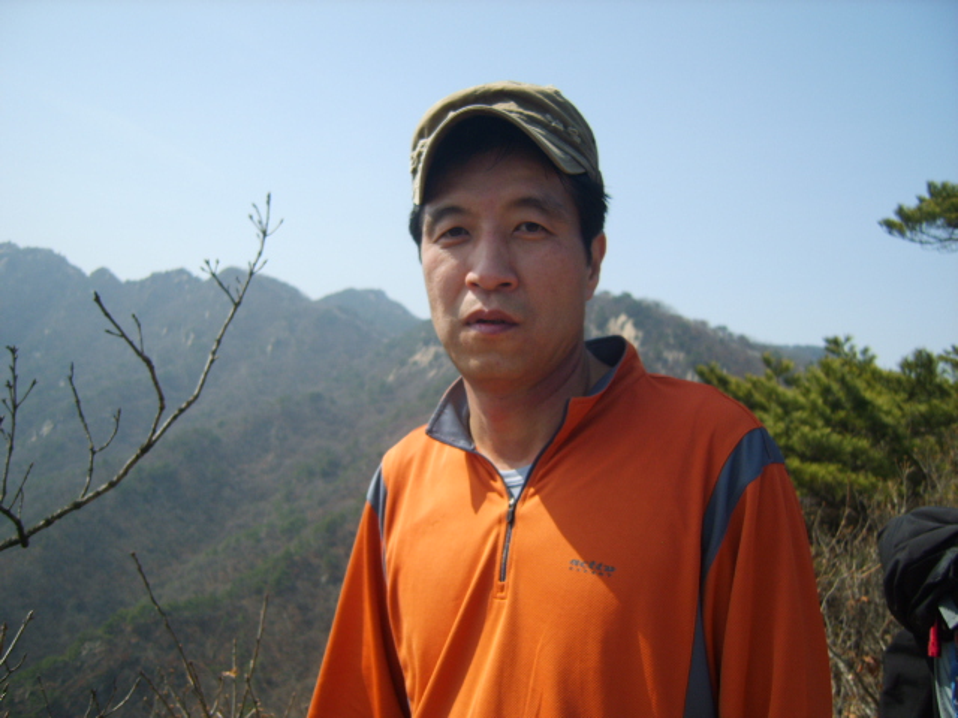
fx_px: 969
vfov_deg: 40.7
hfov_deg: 52.6
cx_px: 479
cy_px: 359
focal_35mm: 35
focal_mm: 7.4
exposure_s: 1/250
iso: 50
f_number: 7.1
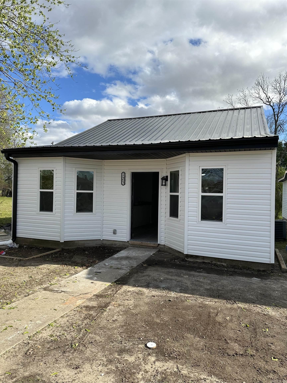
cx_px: 144
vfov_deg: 71.6
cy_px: 192
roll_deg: -2.5
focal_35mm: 24
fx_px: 265
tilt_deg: +0.7
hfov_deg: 56.8
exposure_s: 1/3472
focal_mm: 6.86
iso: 80
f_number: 1.78
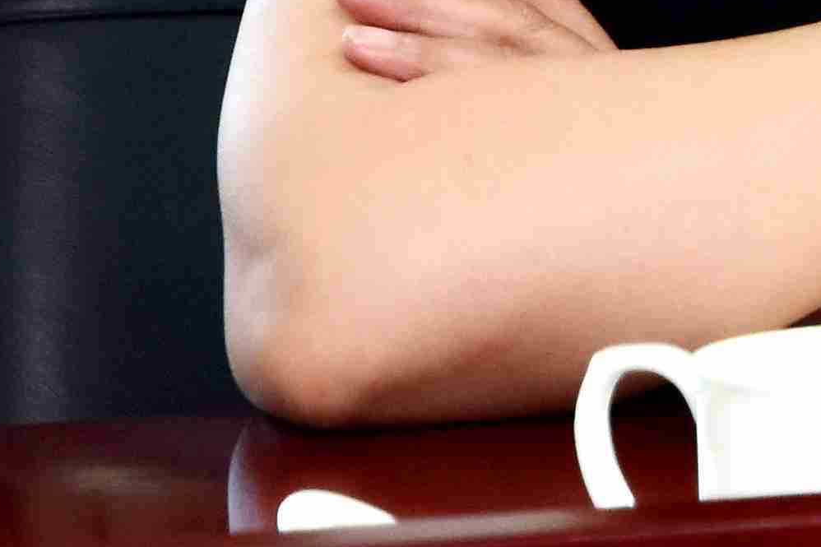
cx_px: 980
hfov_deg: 5.1
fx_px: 9189
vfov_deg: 3.4
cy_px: -461
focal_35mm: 403
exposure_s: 1/60
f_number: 6.3
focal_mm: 58
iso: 640
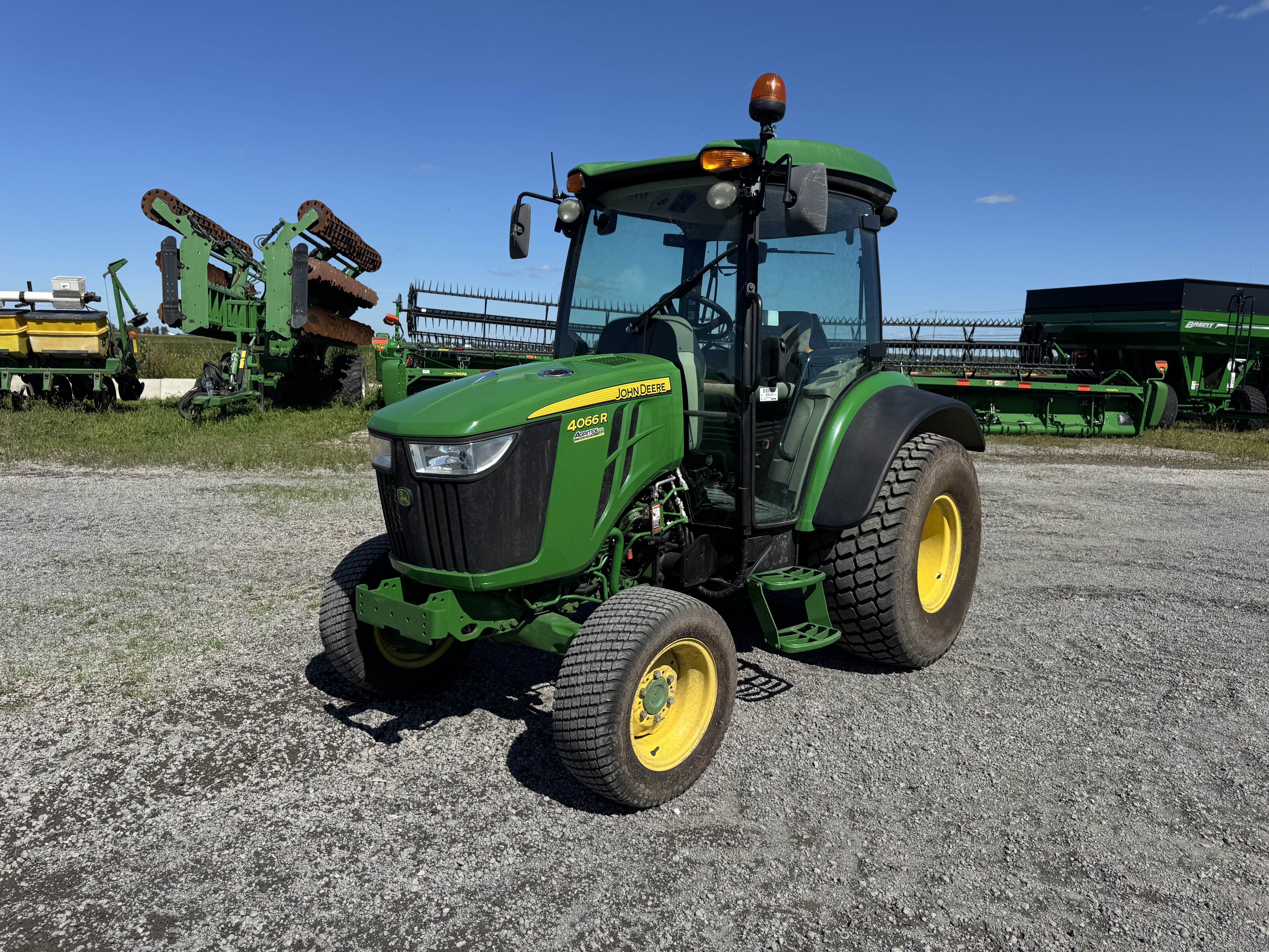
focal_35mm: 24
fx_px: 880
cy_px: 476
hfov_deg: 71.6
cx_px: 634
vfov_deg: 56.8
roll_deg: -1.2
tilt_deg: -6.7
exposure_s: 1/5348
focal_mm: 6.76
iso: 80
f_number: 1.78
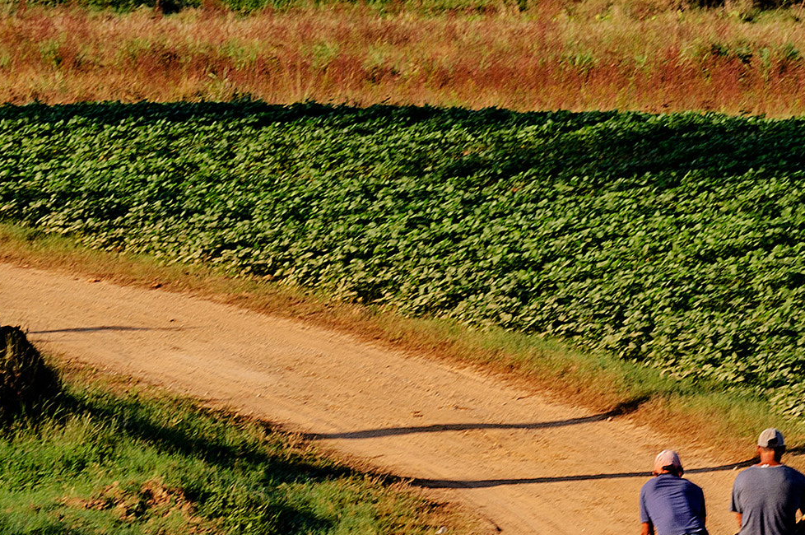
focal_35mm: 424
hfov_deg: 4.9
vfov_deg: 3.2
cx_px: 198
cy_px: 340
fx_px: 9472
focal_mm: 135
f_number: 11
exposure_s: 1/200
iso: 200
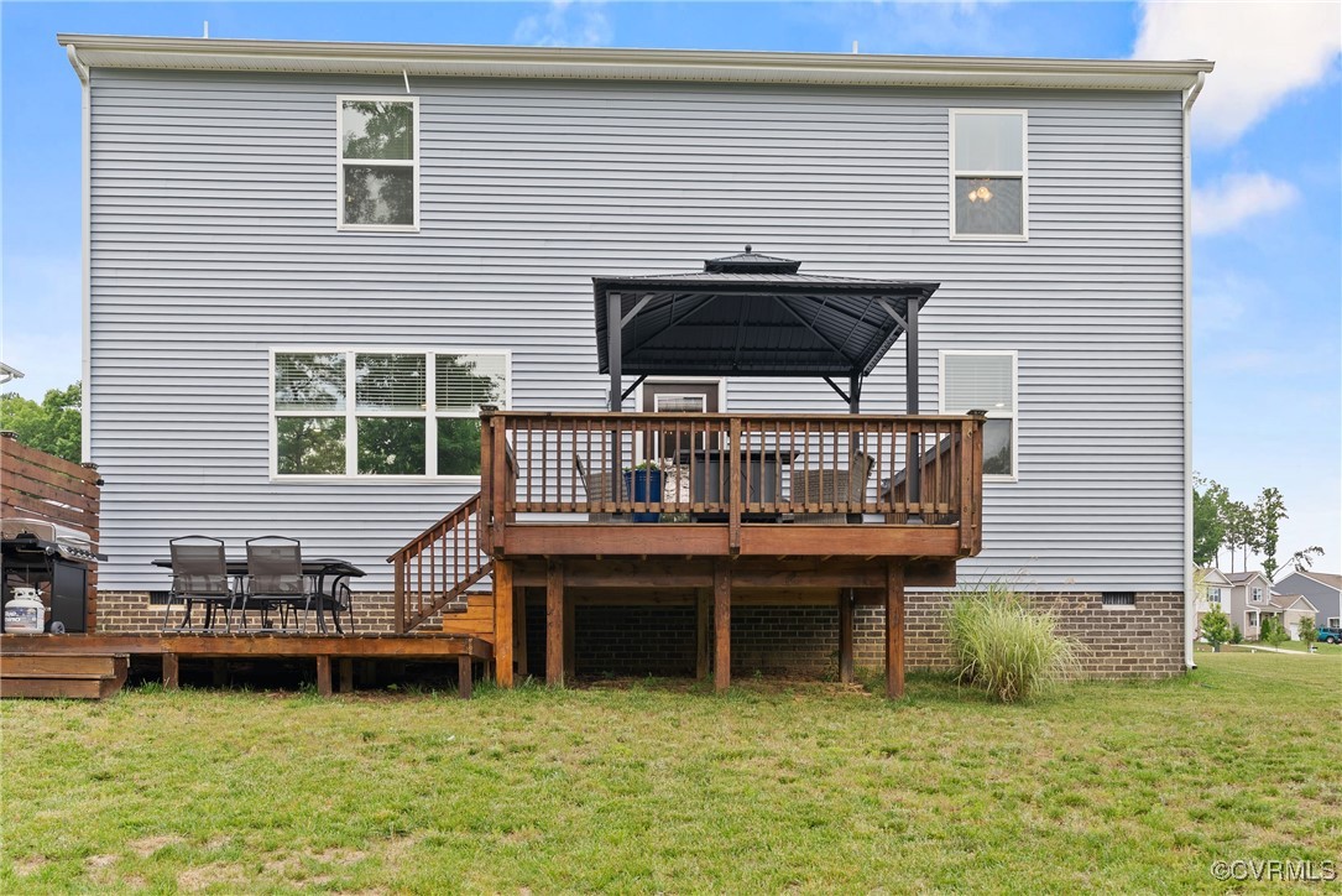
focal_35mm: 30
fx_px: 1119
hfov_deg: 61.9
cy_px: 448
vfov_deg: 43.6
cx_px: 671
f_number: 8
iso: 100
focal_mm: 30
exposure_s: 1/15
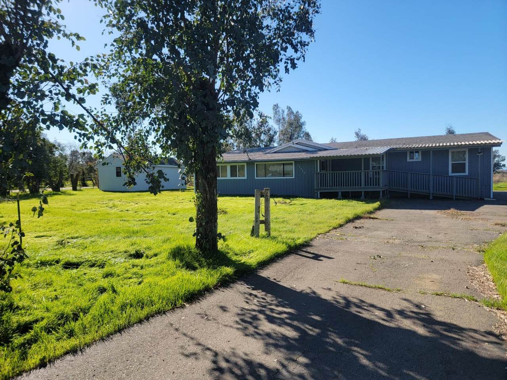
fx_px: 352
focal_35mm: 24
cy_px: 190
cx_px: 254
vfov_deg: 56.8
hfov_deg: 71.6
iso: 16
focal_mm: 6.7
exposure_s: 1/638
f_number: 1.8
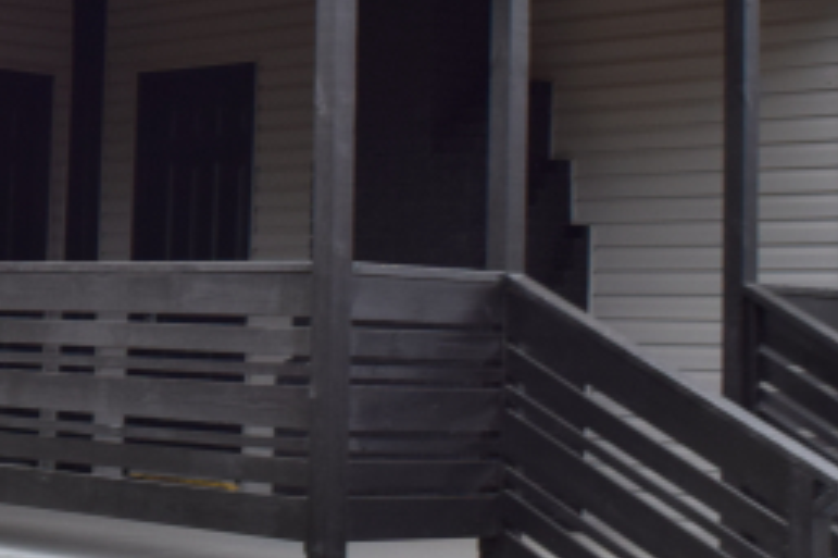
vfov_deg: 12.5
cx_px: -153
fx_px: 2546
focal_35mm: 109
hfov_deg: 17.8
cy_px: 131
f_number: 10
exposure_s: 1/250
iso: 400
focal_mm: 25
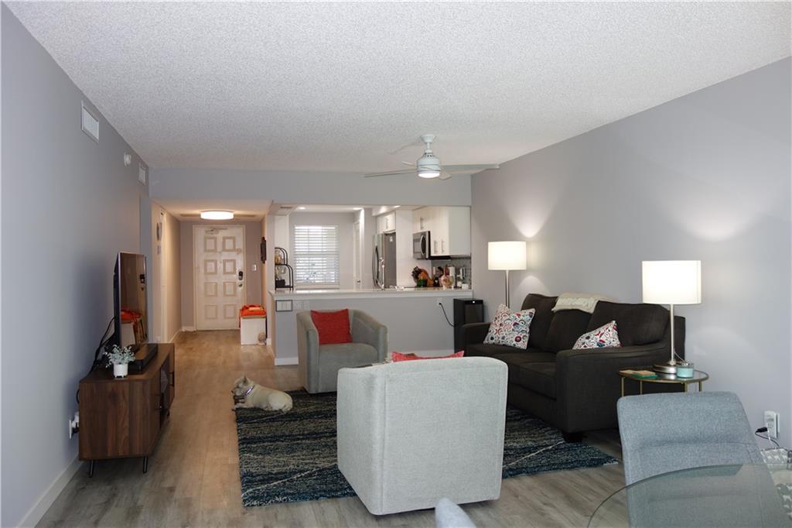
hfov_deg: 65.5
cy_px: 264
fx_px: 616
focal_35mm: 28
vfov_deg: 46.4
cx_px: 396
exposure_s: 1/80
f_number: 1.8
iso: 125
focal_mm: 10.4
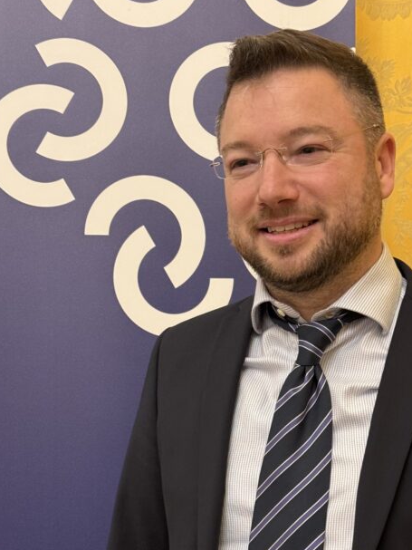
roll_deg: -0.1
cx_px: 293
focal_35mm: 81
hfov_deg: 18.1
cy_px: 412
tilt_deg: -2.7
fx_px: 1286
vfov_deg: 23.9
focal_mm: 6.76
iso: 250
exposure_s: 1/33
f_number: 1.78
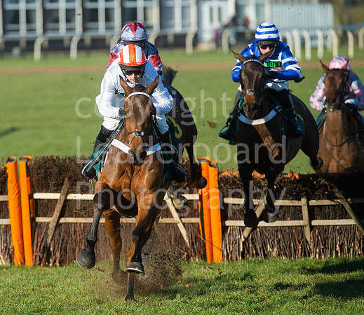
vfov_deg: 4.4
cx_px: 115
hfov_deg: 5.0
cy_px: 161
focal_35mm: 372
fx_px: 4147
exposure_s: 1/2500
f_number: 7.1
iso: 400
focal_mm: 300
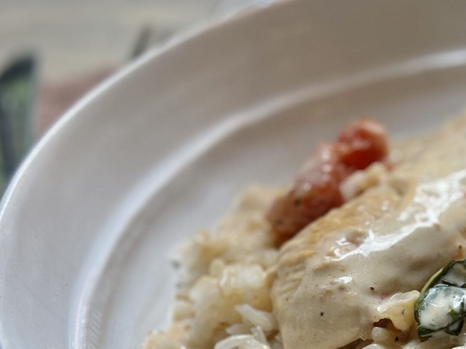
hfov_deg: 15.5
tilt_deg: -35.4
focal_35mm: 124
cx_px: 510
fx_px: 1669
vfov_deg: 11.9
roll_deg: +0.6
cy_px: 234
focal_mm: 5.96
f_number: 1.6
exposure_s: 1/120
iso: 50
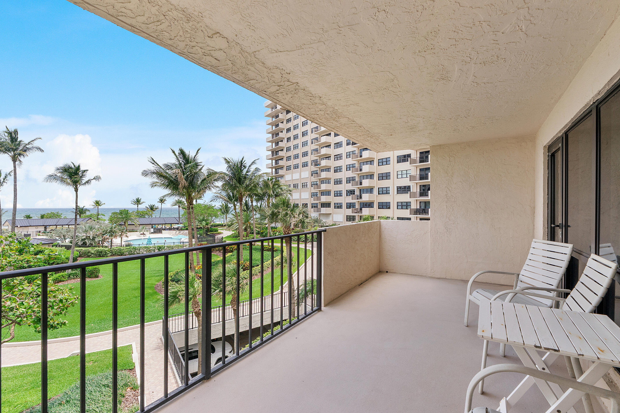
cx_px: 311
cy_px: 206
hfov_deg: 96.7
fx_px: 276
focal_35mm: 16
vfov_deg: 73.7
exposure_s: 1/250
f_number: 9
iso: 320
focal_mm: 10
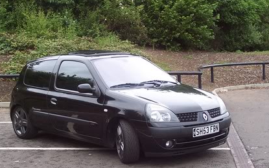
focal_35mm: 74
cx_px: 139
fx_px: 542
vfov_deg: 17.6
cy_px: 111
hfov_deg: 27.9
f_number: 3.4
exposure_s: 1/60
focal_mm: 8.6
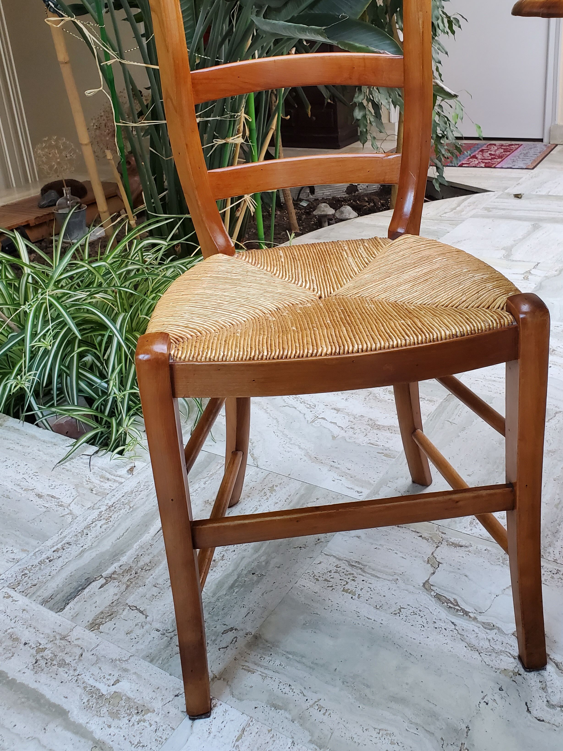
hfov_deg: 44.1
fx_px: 694
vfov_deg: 56.3
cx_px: 313
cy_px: 292
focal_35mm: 32
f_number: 2.4
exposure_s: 1/39
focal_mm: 4.3
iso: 200
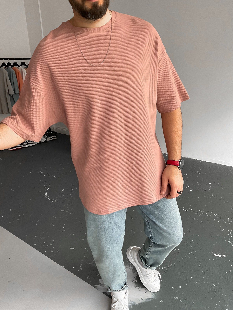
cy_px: 155
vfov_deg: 61.7
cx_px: 116
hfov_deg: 48.2
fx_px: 260
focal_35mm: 29
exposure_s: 1/60
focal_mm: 3
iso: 80
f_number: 1.8
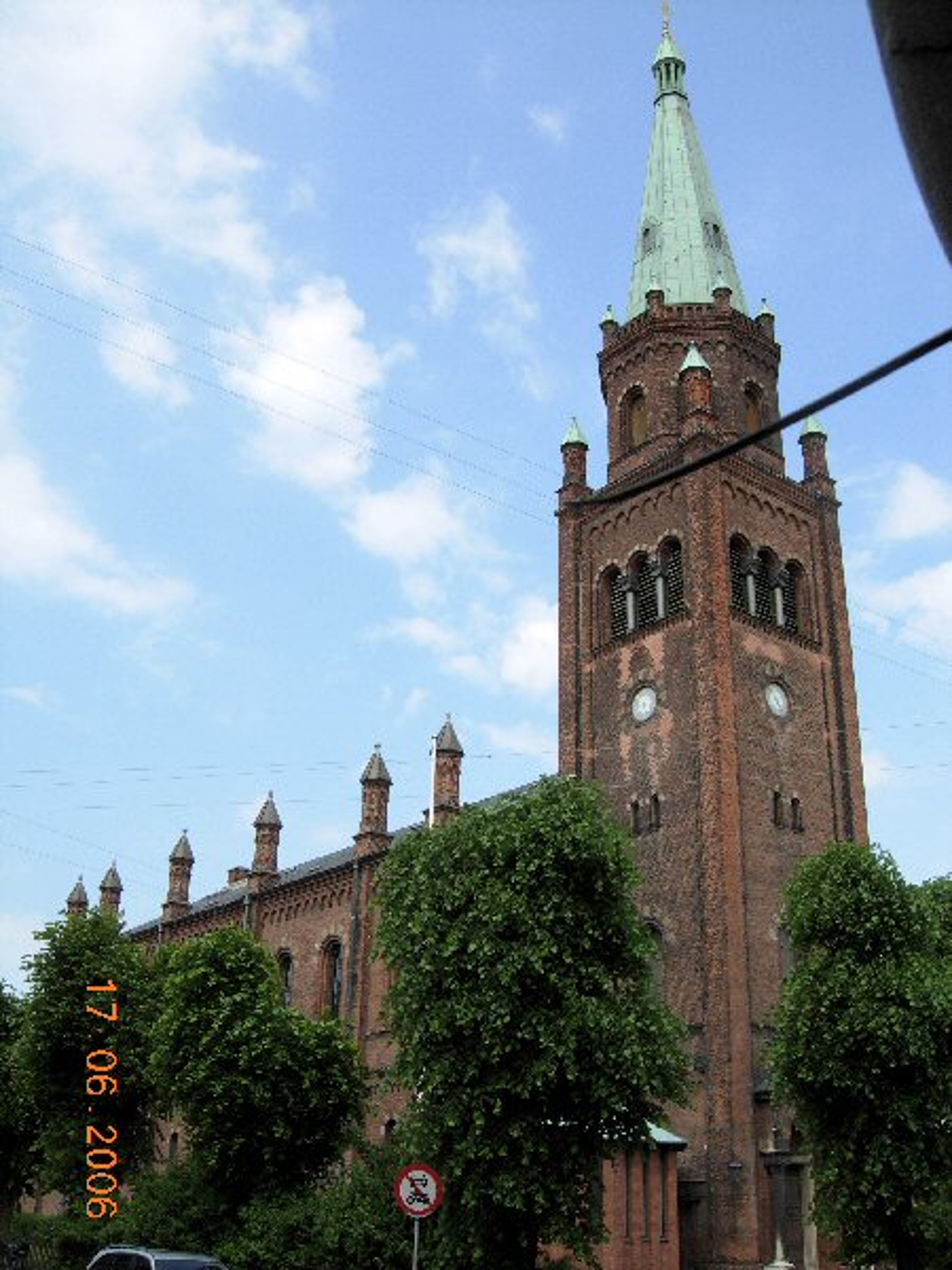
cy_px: 635
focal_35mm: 36
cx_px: 476
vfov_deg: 51.4
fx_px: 1320
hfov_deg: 39.7
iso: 50
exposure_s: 1/264
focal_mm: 7.5
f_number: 6.1
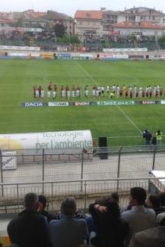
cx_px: 110
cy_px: 122
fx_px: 344
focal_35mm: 50
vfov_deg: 39.6
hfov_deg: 26.8
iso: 50
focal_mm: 4.28
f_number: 2.4
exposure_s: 1/975
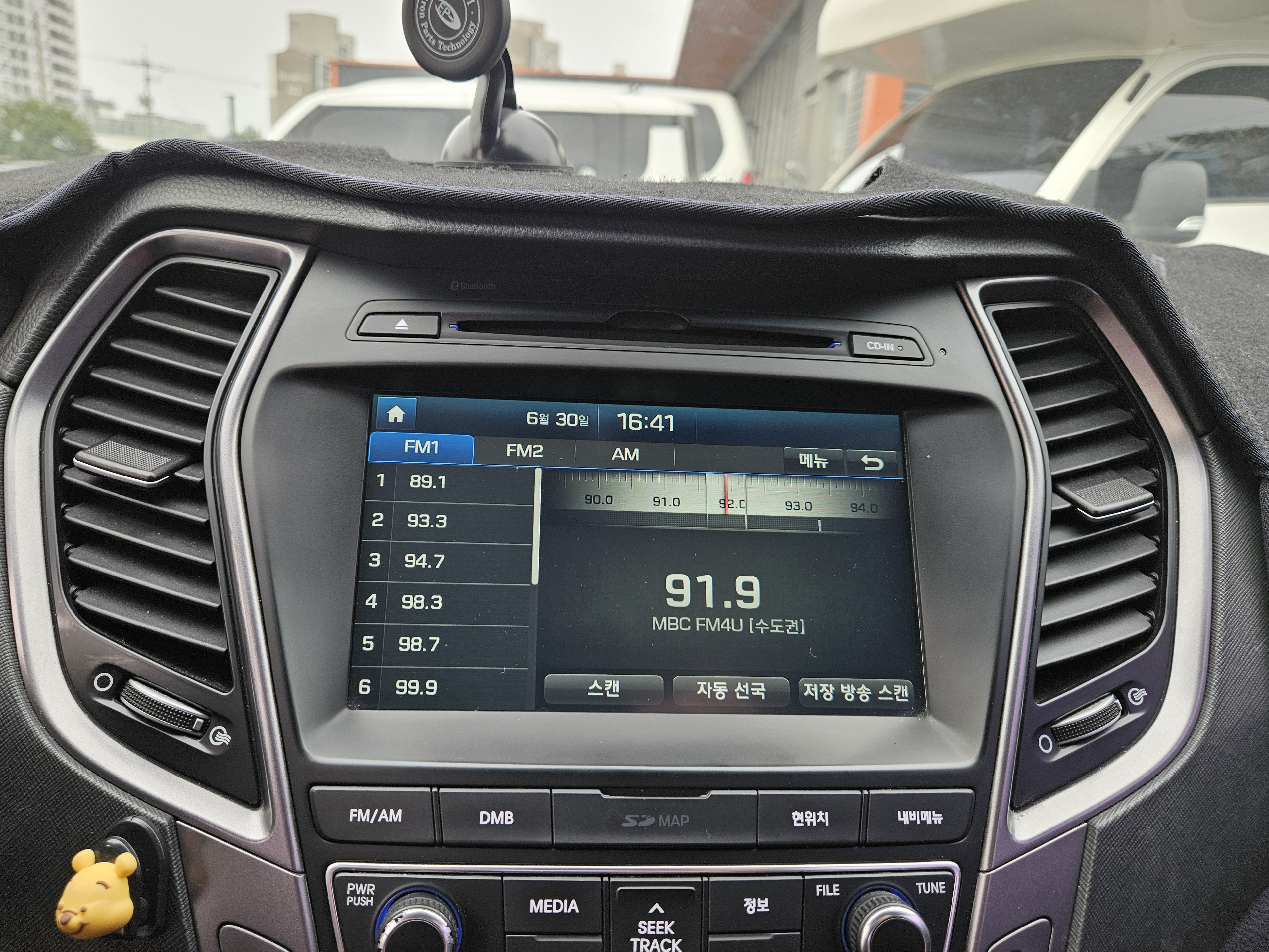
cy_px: 461
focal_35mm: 24
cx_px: 621
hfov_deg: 71.6
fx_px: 880
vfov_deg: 56.8
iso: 80
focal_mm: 5.4
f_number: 1.8
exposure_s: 1/359
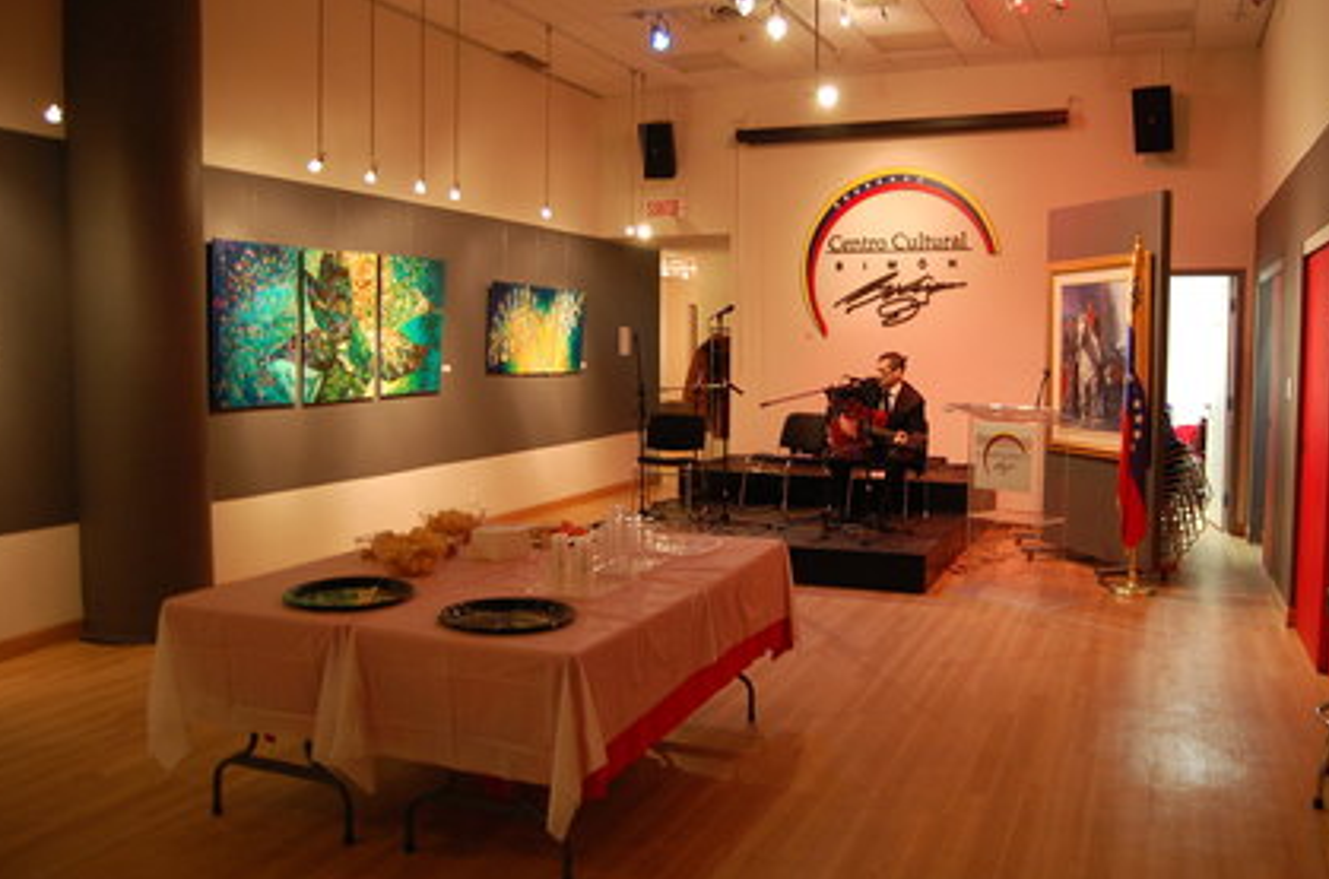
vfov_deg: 44.7
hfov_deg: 63.8
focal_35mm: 29
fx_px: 1068
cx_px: 691
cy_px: 419
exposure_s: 1/15
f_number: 3.5
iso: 800
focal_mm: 18
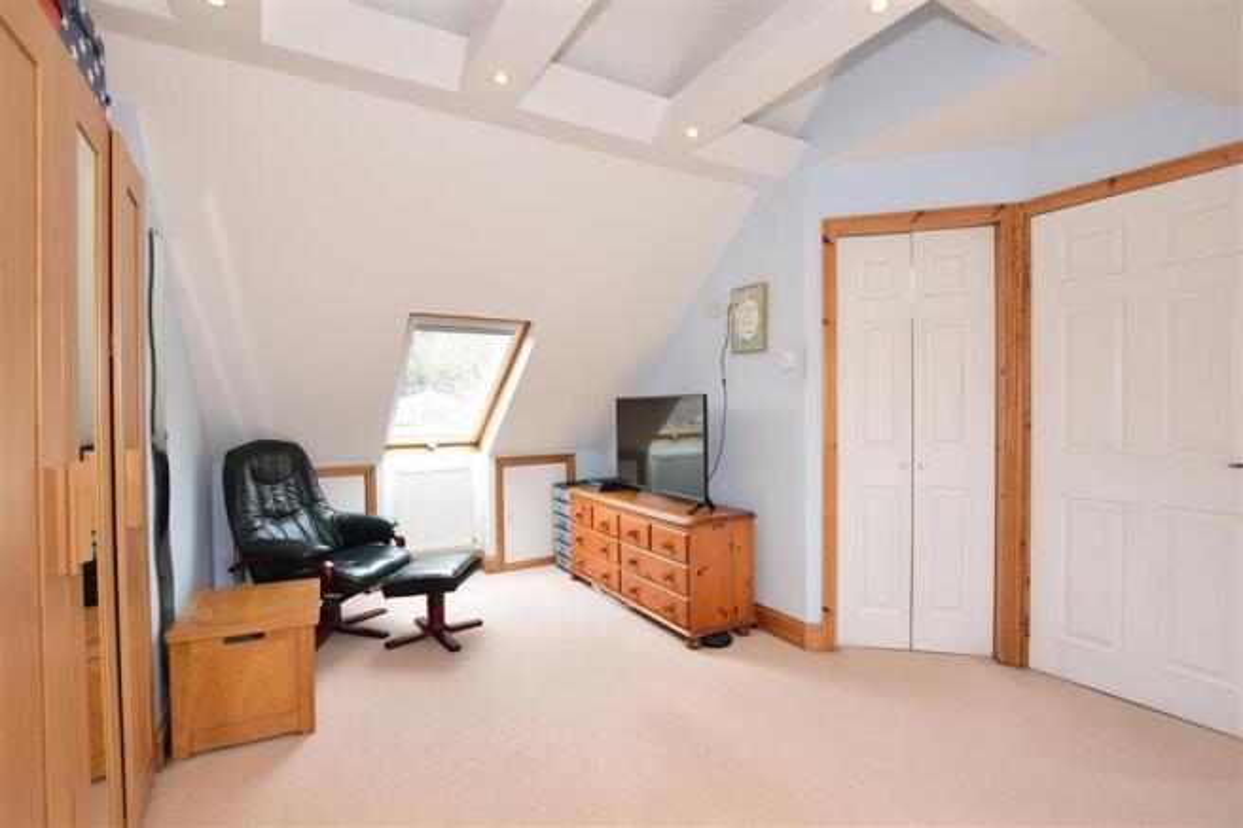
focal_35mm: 15
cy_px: 414
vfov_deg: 77.3
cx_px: 622
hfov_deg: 100.4
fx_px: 518
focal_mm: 10
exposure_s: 1/60
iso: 400
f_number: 5.6
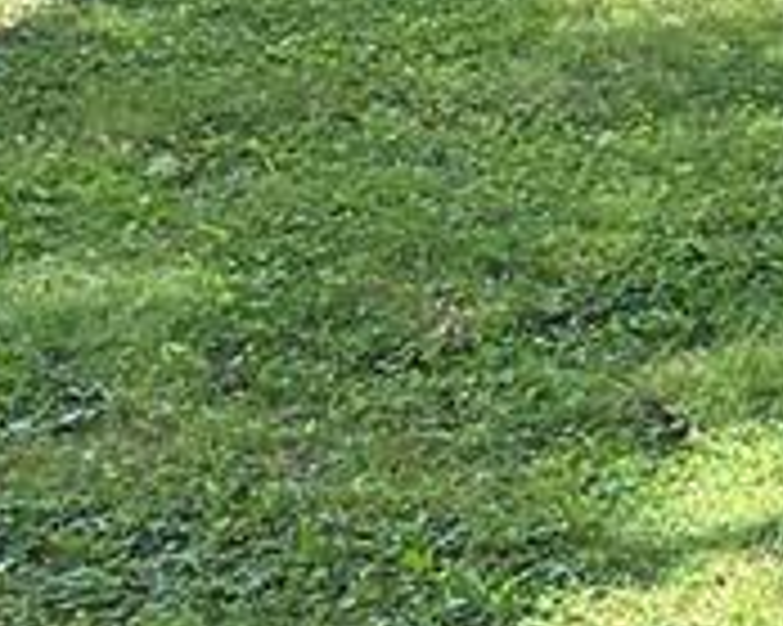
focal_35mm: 138
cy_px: 640
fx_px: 3196
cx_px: 2025
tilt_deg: -19.7
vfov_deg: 11.1
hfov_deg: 11.1
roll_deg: +1.6
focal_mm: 6.86
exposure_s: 1/326
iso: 80
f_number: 1.78
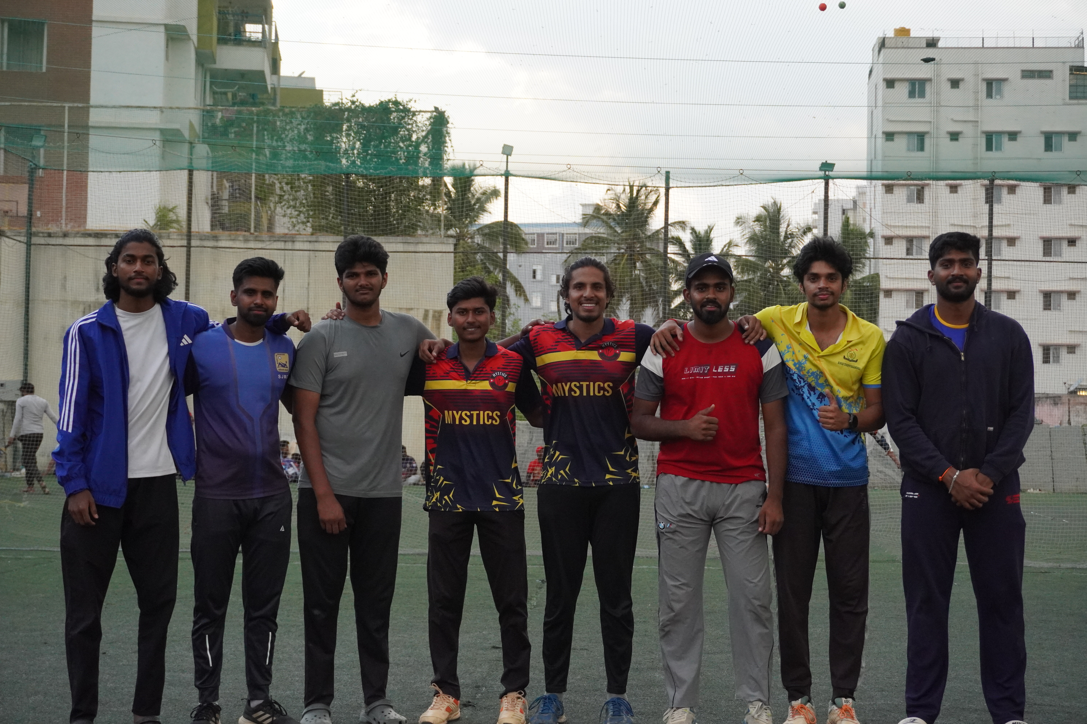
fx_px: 1766
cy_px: 362
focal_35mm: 58
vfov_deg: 23.2
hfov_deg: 34.2
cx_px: 544
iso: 2000
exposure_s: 1/800
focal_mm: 39
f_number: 5.6
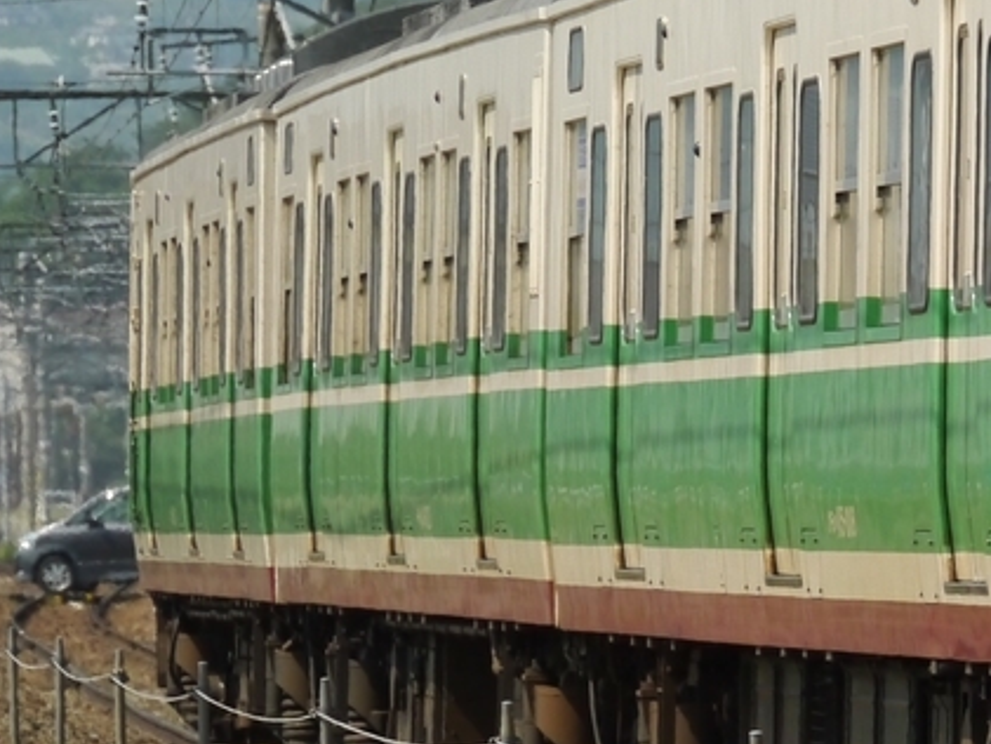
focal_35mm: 729
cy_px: 305
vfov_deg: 2.0
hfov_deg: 2.7
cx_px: 1113
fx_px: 20876
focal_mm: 150
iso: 800
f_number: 9
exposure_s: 1/1300
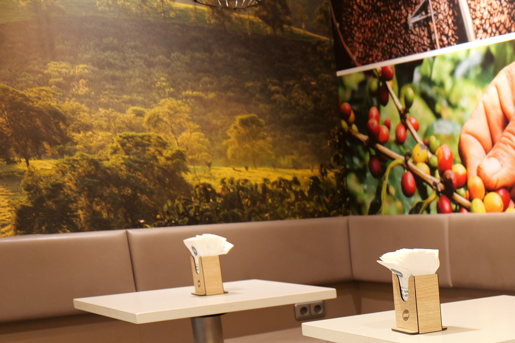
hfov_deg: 29.8
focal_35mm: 58
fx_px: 830
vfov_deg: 22.1
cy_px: 378
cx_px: 611
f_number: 3.5
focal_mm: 20
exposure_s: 1/30
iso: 800
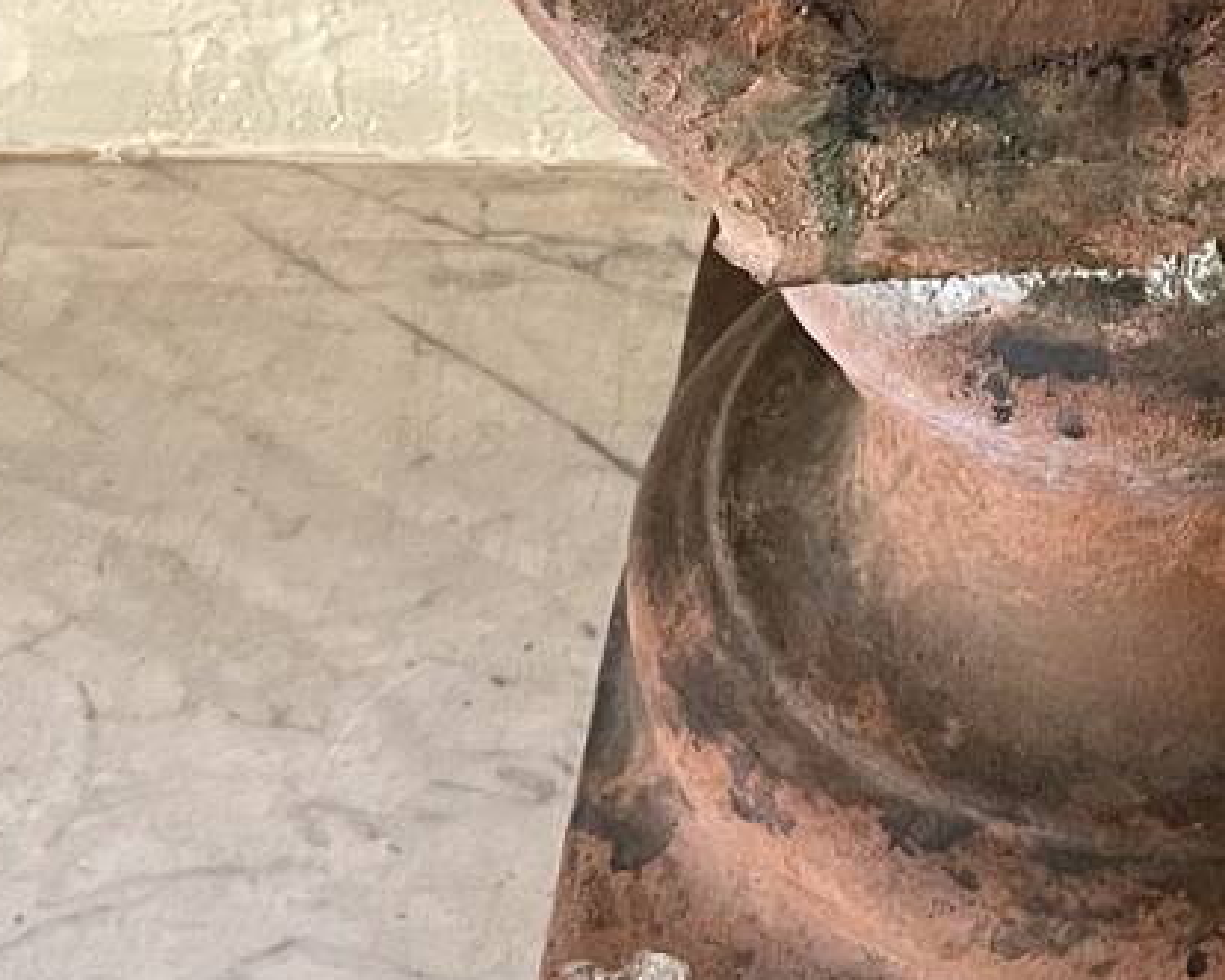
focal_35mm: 98
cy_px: -977
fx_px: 3552
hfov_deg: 19.0
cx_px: 1258
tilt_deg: -19.4
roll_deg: -1.0
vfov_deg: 13.5
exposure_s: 1/50
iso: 200
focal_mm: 4.2
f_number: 1.6
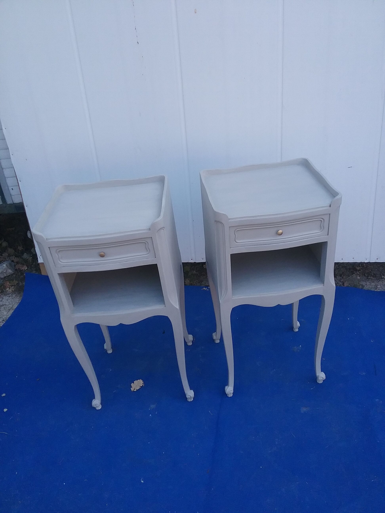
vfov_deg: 58.4
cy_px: 256
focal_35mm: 31
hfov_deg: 45.4
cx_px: 192
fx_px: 460
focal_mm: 3.3
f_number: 2.2
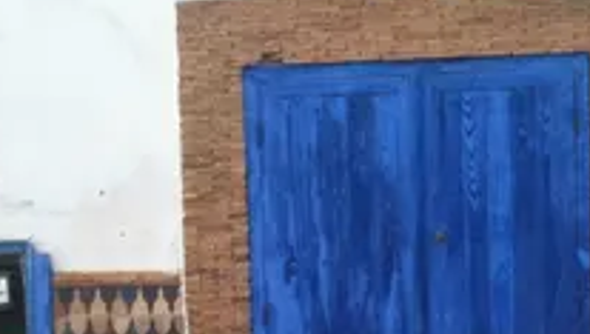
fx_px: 1441
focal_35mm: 92
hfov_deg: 22.9
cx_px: 442
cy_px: 472
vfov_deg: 12.6
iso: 64
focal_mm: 3.85
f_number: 2.8
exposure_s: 1/610
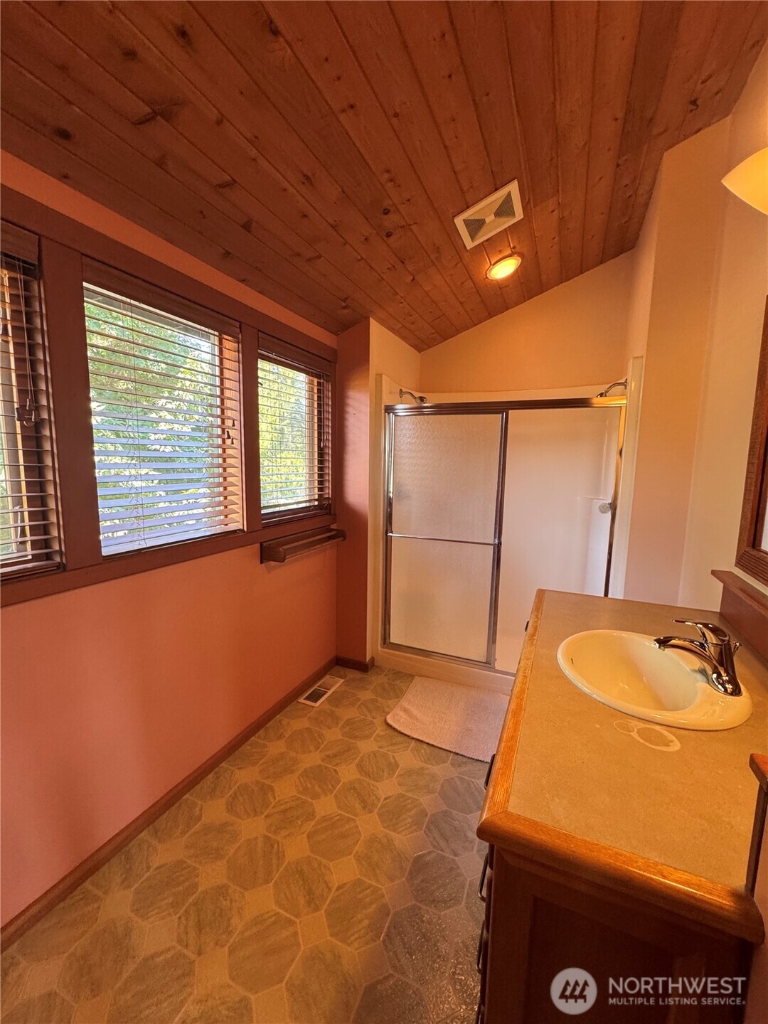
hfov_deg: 85.7
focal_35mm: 14
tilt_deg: -7.1
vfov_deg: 102.1
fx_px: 414
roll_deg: -0.4
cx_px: 384
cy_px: 512
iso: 250
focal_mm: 2.22
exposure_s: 1/60
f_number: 2.2
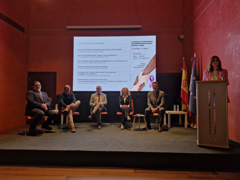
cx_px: 120
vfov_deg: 58.9
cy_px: 90
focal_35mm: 23
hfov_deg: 73.9
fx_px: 159
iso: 320
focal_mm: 5.54
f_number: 1.8
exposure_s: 1/120
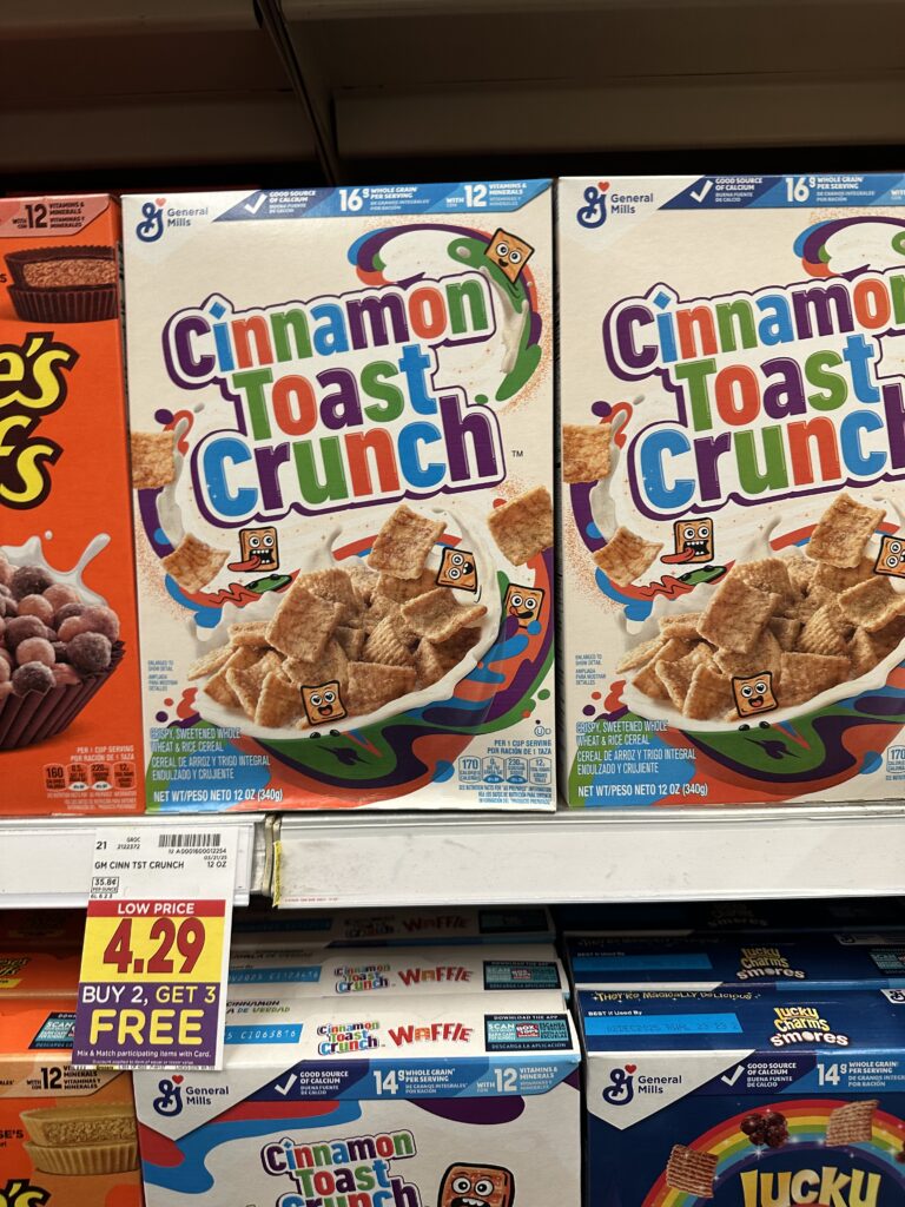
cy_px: 604
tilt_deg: -5.2
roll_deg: +0.9
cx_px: 452
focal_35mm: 24
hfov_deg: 56.8
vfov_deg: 71.6
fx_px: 837
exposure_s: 1/61
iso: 160
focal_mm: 6.86
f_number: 1.78
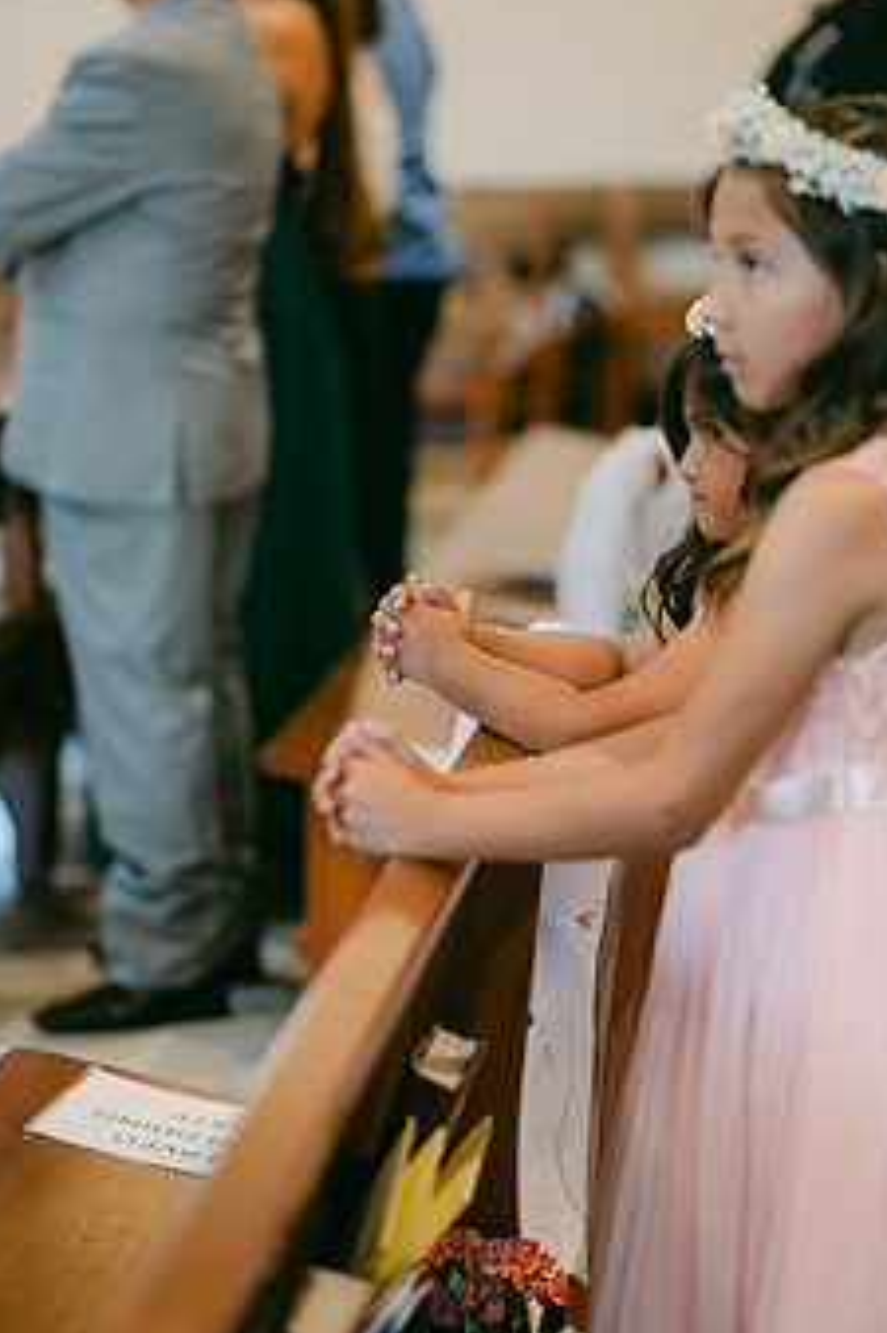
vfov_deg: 18.1
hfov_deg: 12.1
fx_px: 4180
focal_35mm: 113
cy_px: 552
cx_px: 424
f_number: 1.8
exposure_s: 1/125
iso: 320
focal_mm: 85
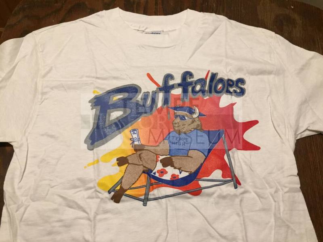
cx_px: 162
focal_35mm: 29
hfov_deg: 61.7
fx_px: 271
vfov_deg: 48.2
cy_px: 121
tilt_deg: -67.7
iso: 160
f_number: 2.2
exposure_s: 1/30
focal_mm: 4.15
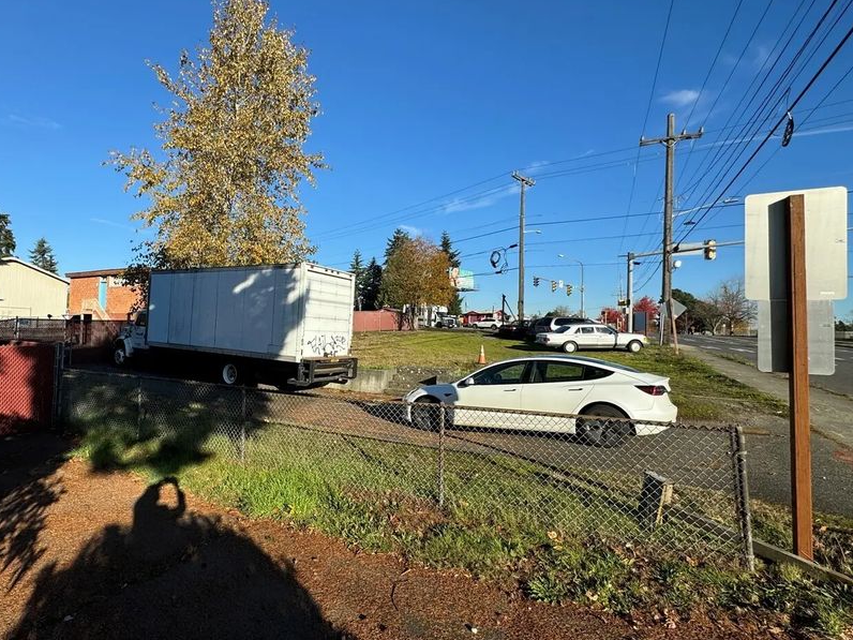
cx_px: 330
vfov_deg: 71.6
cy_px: 314
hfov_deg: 86.3
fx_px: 444
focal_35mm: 18
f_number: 2.2
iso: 50
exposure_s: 1/1748
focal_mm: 2.22
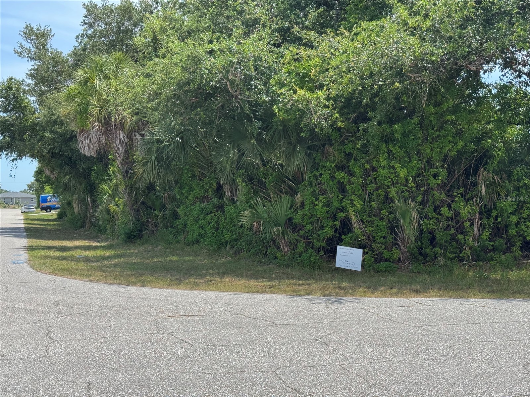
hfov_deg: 39.7
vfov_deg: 30.3
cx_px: 265
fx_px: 735
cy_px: 198
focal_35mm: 48
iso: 64
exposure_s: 1/2611
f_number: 1.78
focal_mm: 6.76
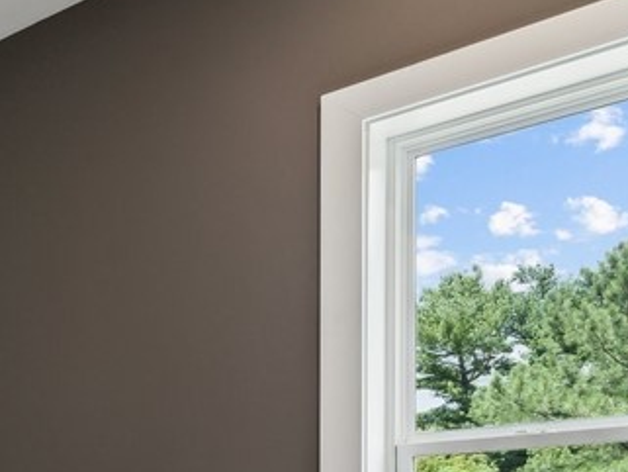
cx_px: -268
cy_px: 592
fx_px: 944
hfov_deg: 27.7
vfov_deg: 24.8
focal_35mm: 52
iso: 200
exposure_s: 1/20
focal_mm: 16
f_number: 7.1
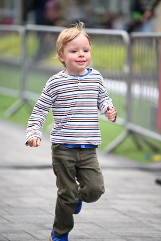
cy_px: 120
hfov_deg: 6.9
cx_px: 80
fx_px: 1341
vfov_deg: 10.3
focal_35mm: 200
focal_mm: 200
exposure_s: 1/1600
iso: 1250
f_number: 2.8
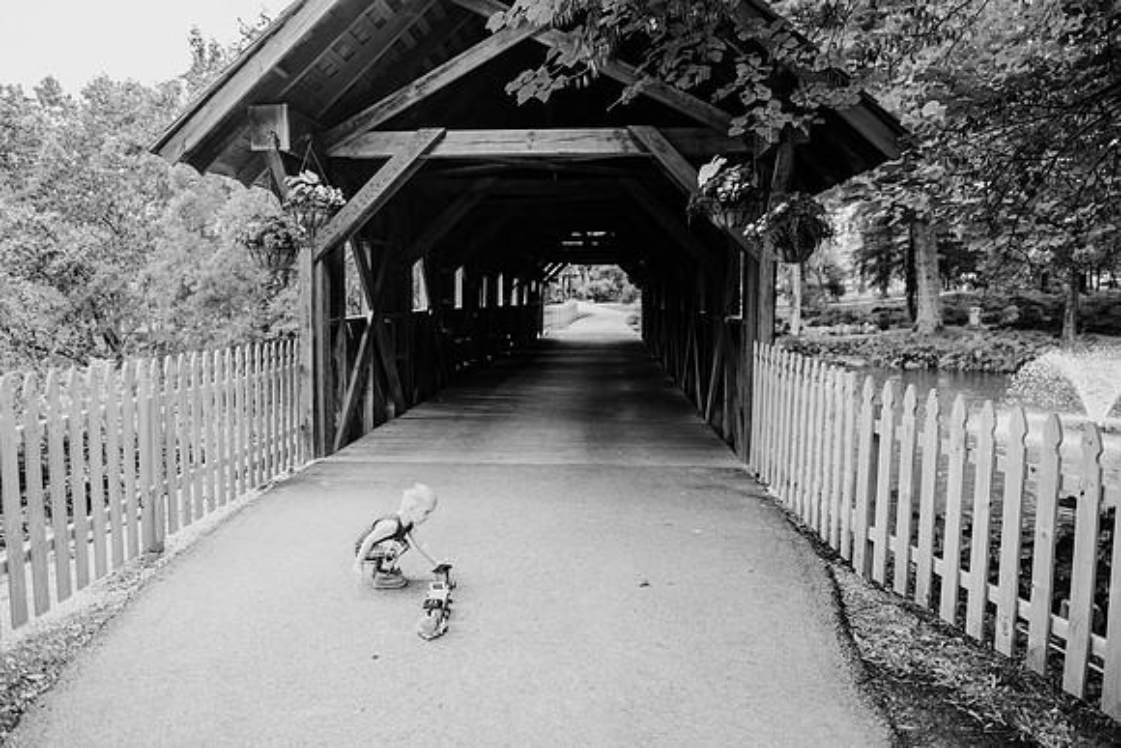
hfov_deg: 70.4
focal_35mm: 25
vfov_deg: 50.4
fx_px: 794
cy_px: 375
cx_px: 541
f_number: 2.2
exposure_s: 1/500
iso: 200
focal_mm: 24
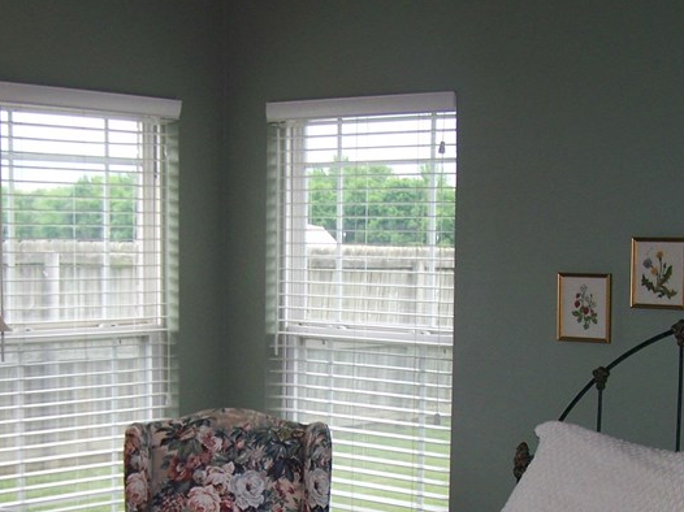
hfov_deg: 26.3
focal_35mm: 74
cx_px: 298
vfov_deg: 19.5
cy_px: 470
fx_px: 1462
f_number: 2.8
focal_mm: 6.3
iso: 80
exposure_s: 1/60
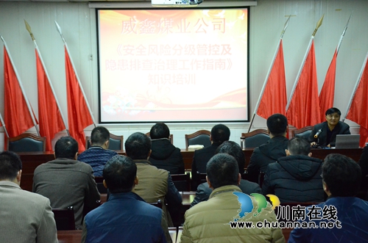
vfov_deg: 22.5
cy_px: 122
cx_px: 184
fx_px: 612
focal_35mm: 60
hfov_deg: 33.5
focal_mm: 40
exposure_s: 1/200
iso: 6400
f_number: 7.1
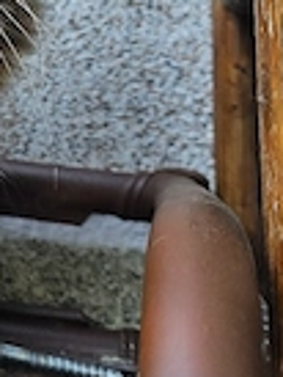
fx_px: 729
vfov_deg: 27.7
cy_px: 28
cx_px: -124
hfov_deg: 19.5
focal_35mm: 67
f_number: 1.7
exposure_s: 1/101
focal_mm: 6.3
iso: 40
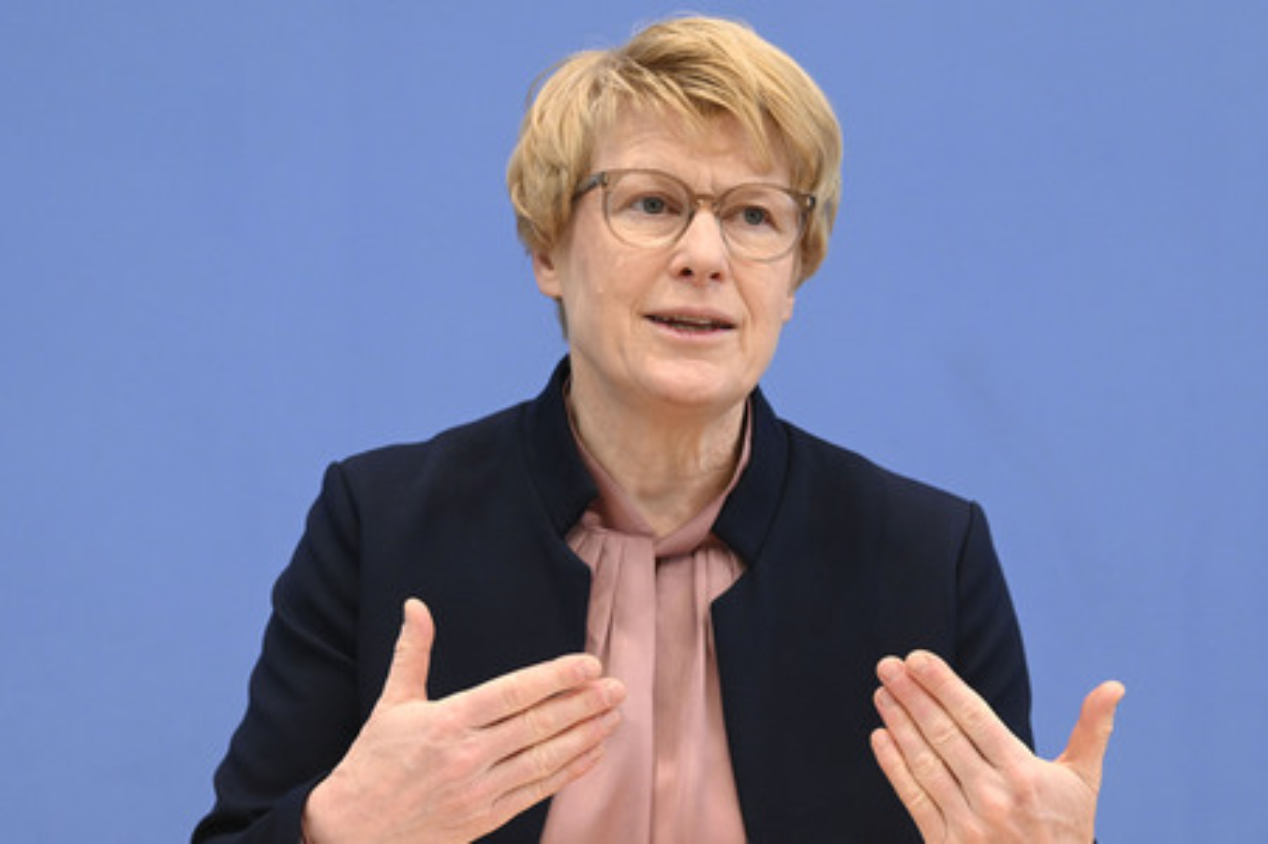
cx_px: 634
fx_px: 3696
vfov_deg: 13.0
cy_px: 422
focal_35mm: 105
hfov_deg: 19.5
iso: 4000
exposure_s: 1/640
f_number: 5.6
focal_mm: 105
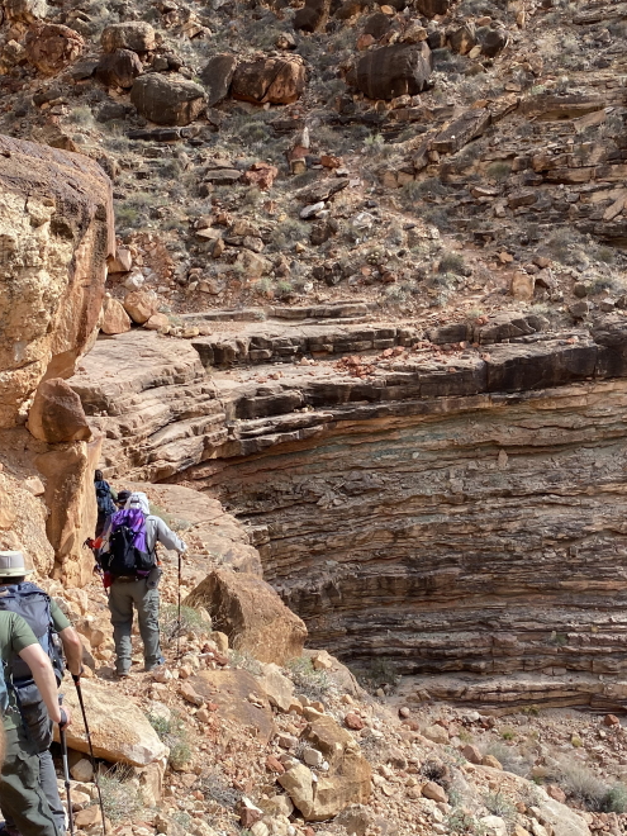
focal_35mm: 42
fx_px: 1014
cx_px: 338
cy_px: 422
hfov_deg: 34.3
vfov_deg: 44.8
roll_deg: +0.2
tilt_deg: -11.6
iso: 32
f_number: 1.8
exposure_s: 1/1258
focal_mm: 4.25
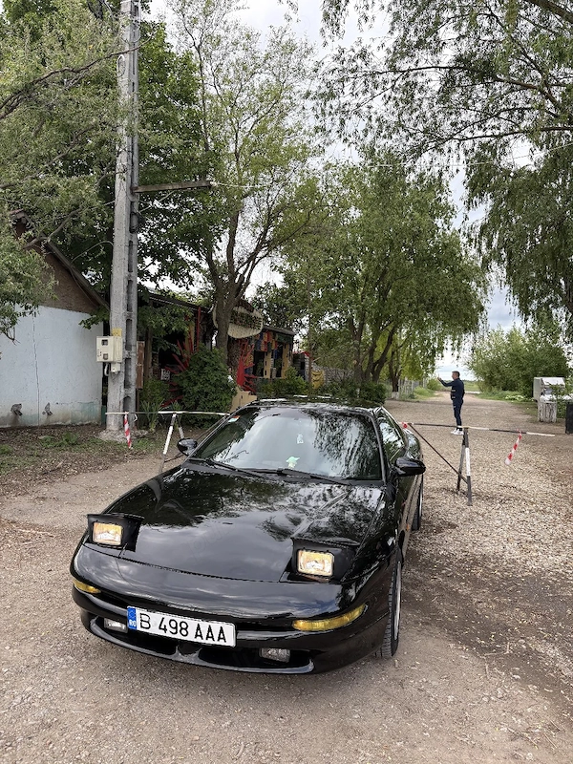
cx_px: 286
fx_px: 574
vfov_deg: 67.3
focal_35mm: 26
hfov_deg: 53.1
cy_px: 382
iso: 64
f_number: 1.6
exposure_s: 1/400
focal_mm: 5.96
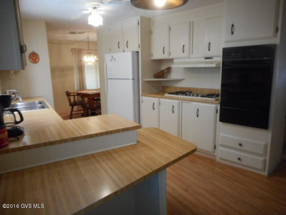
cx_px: 143
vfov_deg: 54.9
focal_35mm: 25
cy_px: 108
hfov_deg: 69.4
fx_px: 207
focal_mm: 4.5
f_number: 3.7
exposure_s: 1/30
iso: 360
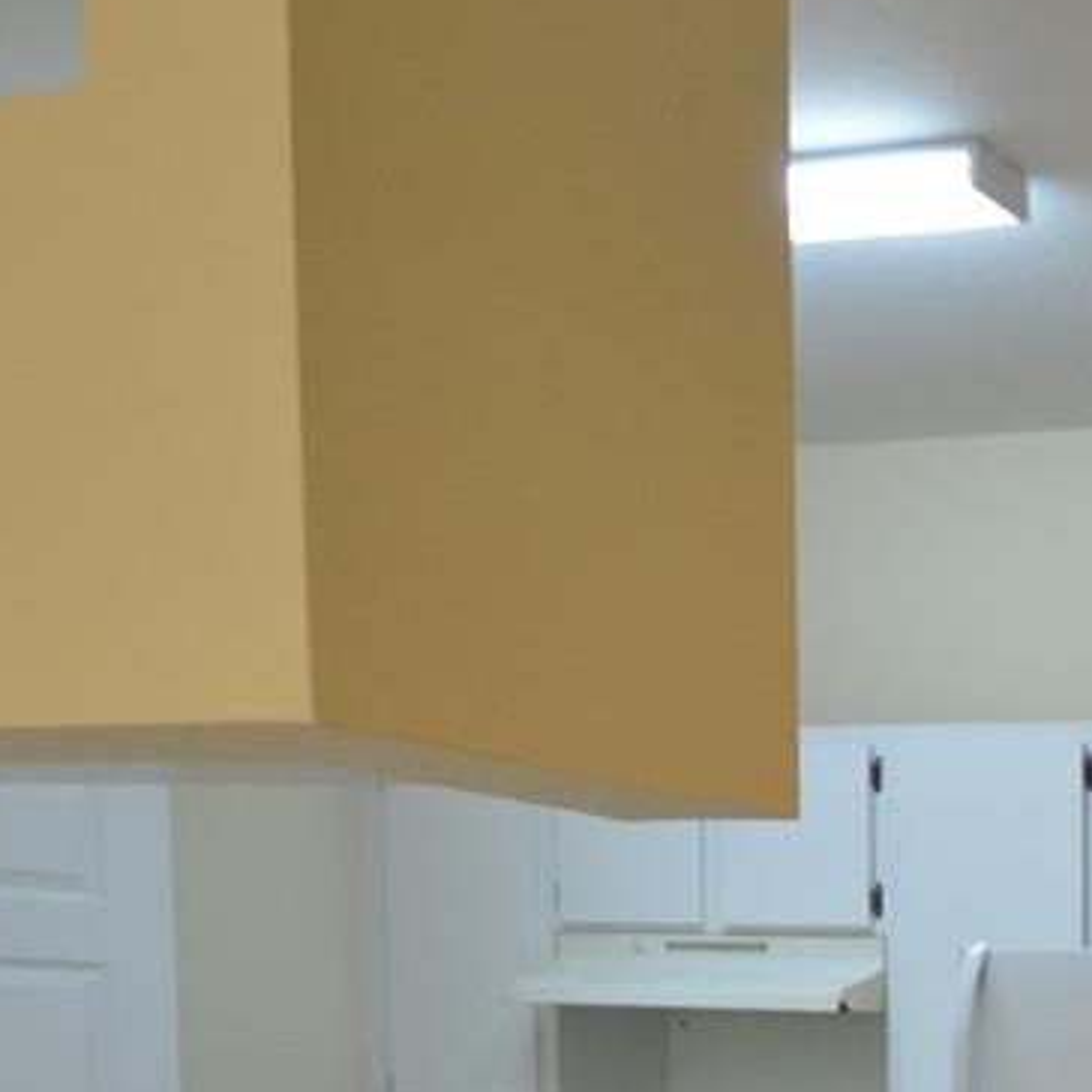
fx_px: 1999
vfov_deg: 27.0
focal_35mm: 56
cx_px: 1548
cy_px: 1306
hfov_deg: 24.9
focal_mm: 10
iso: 400
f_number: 4
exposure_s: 1/60
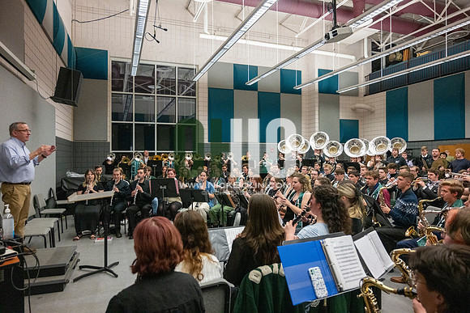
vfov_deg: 53.2
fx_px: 313
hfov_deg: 73.7
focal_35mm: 24
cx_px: 235
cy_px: 156
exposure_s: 1/500
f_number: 4
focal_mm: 24
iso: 10000
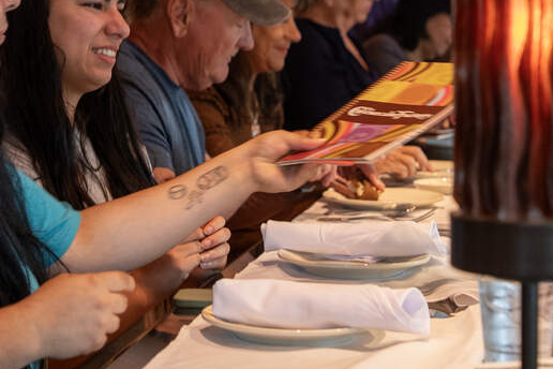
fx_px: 1935
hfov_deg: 16.2
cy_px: 42
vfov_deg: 10.8
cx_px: 165
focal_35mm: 126
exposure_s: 1/40
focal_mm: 57
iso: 1600
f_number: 4
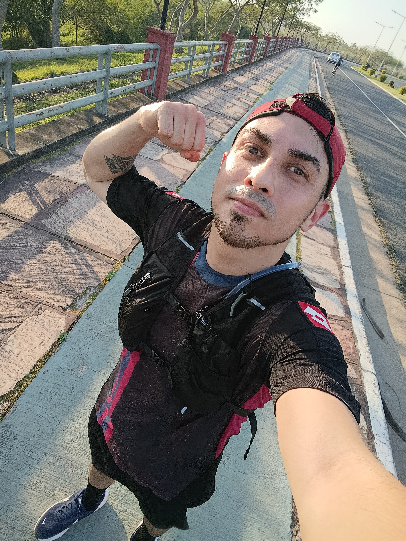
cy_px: 270
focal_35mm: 22
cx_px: 203
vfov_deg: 76.4
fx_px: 344
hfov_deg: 61.1
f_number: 2.2
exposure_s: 1/174
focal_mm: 2.59
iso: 56
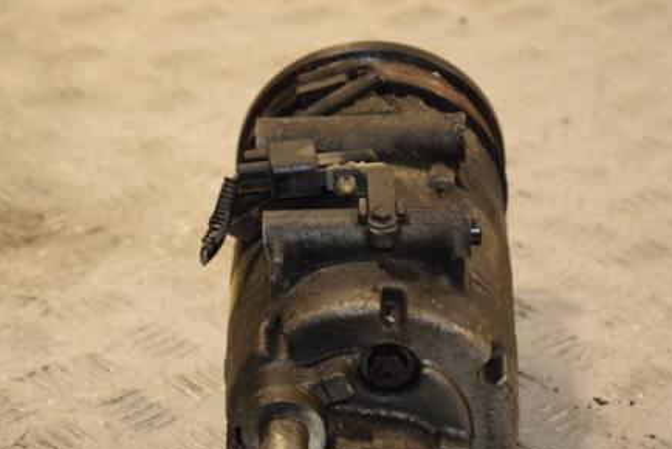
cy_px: 297
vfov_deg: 9.5
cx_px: 314
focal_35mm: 145
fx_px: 2708
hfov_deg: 14.1
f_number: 5.6
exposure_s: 1/200
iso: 800
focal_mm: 70
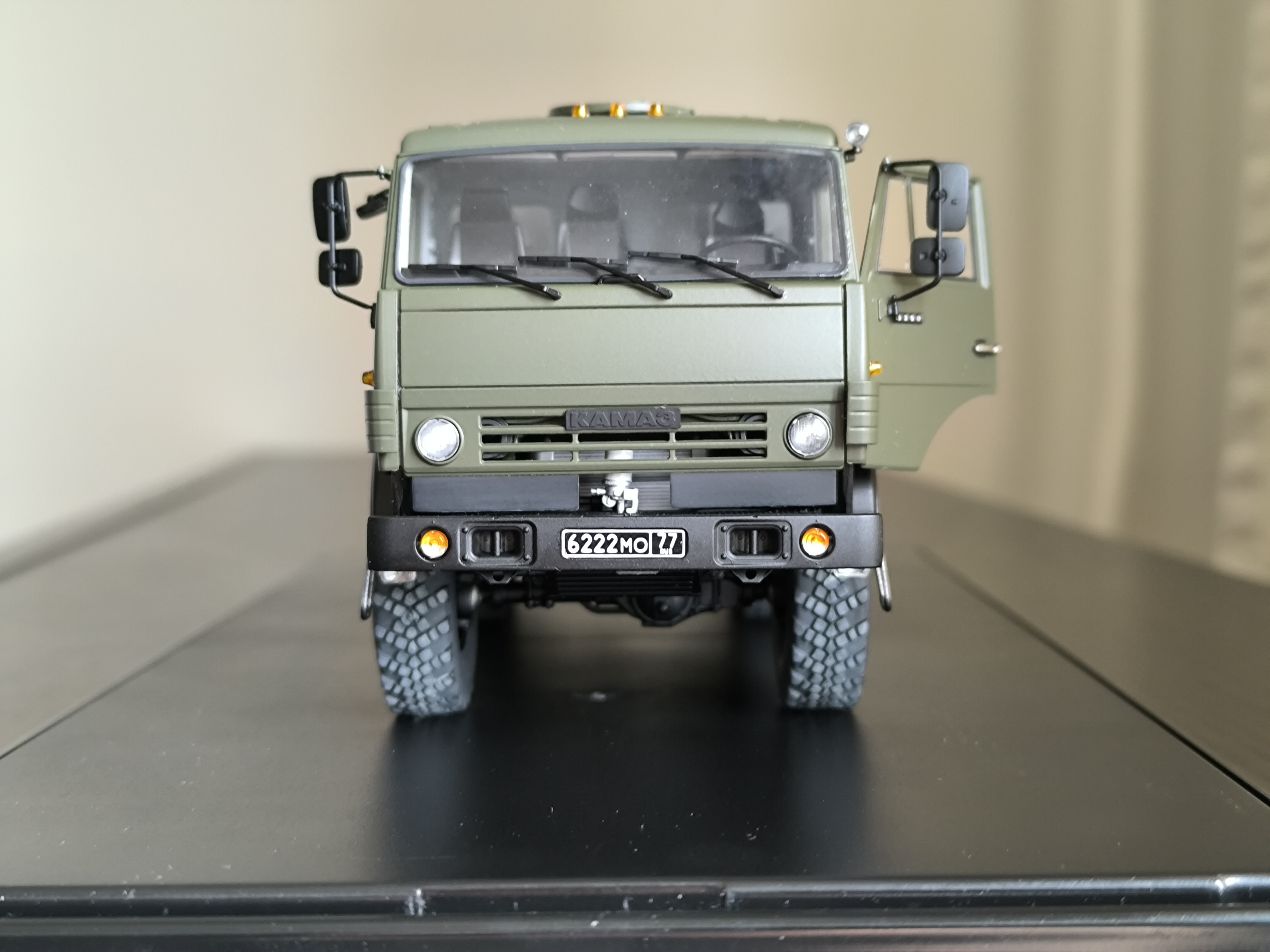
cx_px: 635
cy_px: 476
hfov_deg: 41.2
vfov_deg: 31.5
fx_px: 1688
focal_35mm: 46
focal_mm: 6.14
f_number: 1.65
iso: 800
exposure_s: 1/33.3
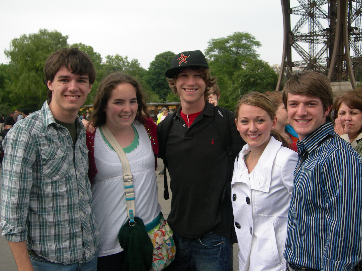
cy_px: 136
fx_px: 429
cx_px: 181
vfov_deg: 35.1
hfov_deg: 45.8
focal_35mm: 41
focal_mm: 8.5
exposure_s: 1/188
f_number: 2.9
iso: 50
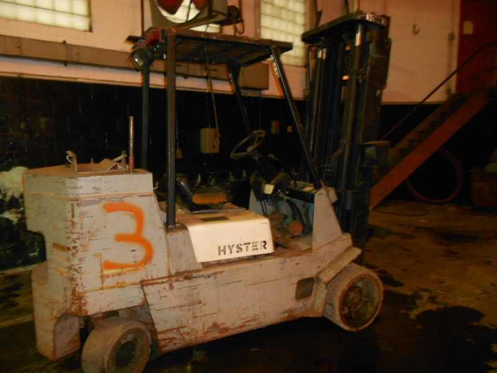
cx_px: 248
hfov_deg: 67.3
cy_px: 186
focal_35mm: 26
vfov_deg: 53.1
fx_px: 373
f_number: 3.2
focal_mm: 4.6
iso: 320
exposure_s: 1/25
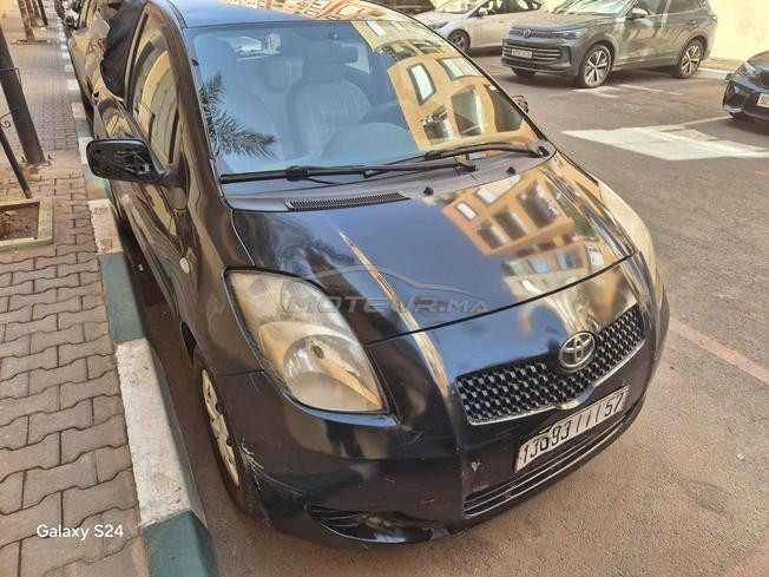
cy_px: 288
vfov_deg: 58.9
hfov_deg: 73.9
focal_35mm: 23
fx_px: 511
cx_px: 384
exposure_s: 1/225
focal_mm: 5.4
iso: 25
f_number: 1.8
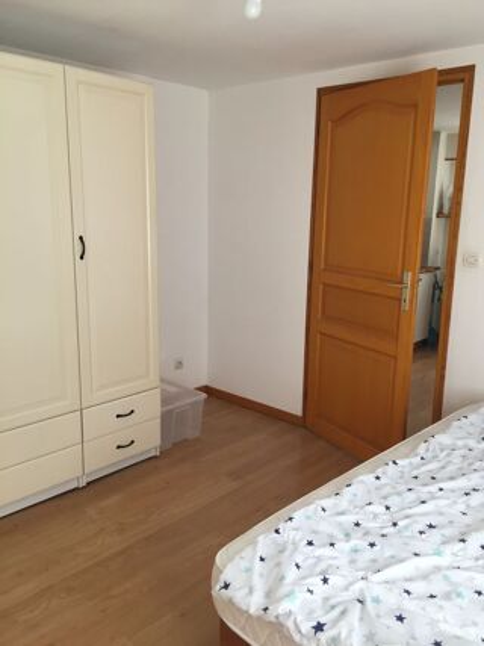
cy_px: 323
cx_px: 242
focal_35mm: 29
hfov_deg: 48.2
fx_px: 541
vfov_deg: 61.7
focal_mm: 4.15
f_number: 2.2
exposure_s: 1/33
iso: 40
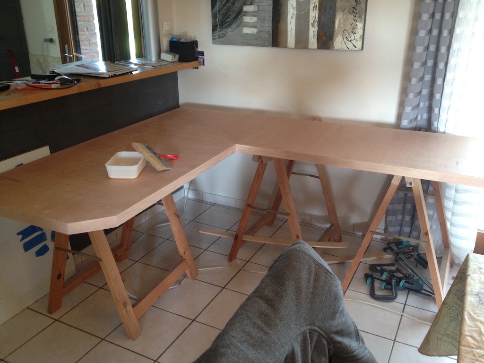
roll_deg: +0.1
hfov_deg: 52.6
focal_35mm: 35
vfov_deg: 40.7
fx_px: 489
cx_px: 242
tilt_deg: -21.8
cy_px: 182
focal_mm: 4.28
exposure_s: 1/20
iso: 125
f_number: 2.4
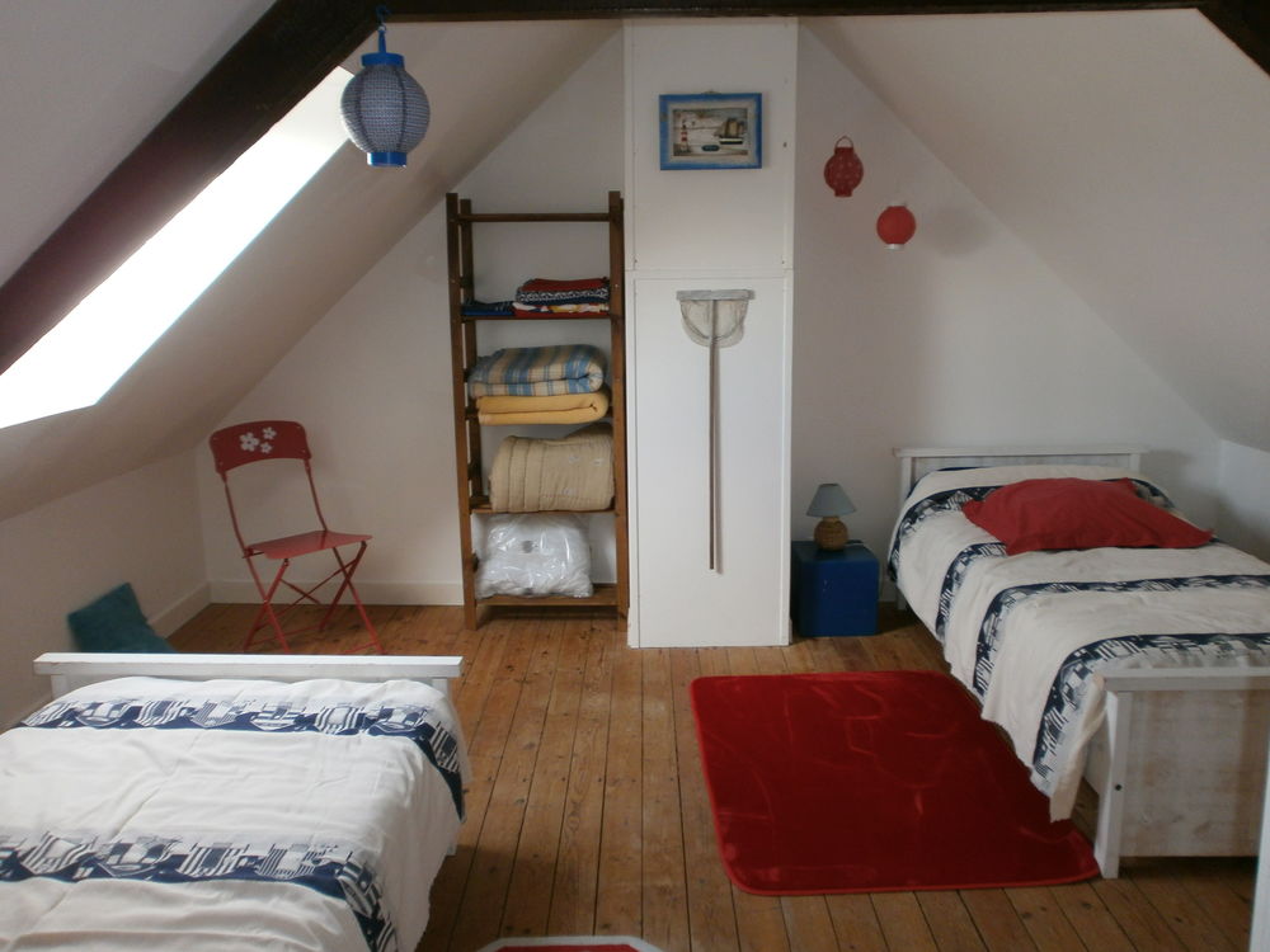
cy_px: 476
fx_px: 991
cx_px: 635
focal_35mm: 27
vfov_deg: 51.4
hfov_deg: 65.3
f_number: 2.9
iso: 125
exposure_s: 1/30
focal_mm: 4.8
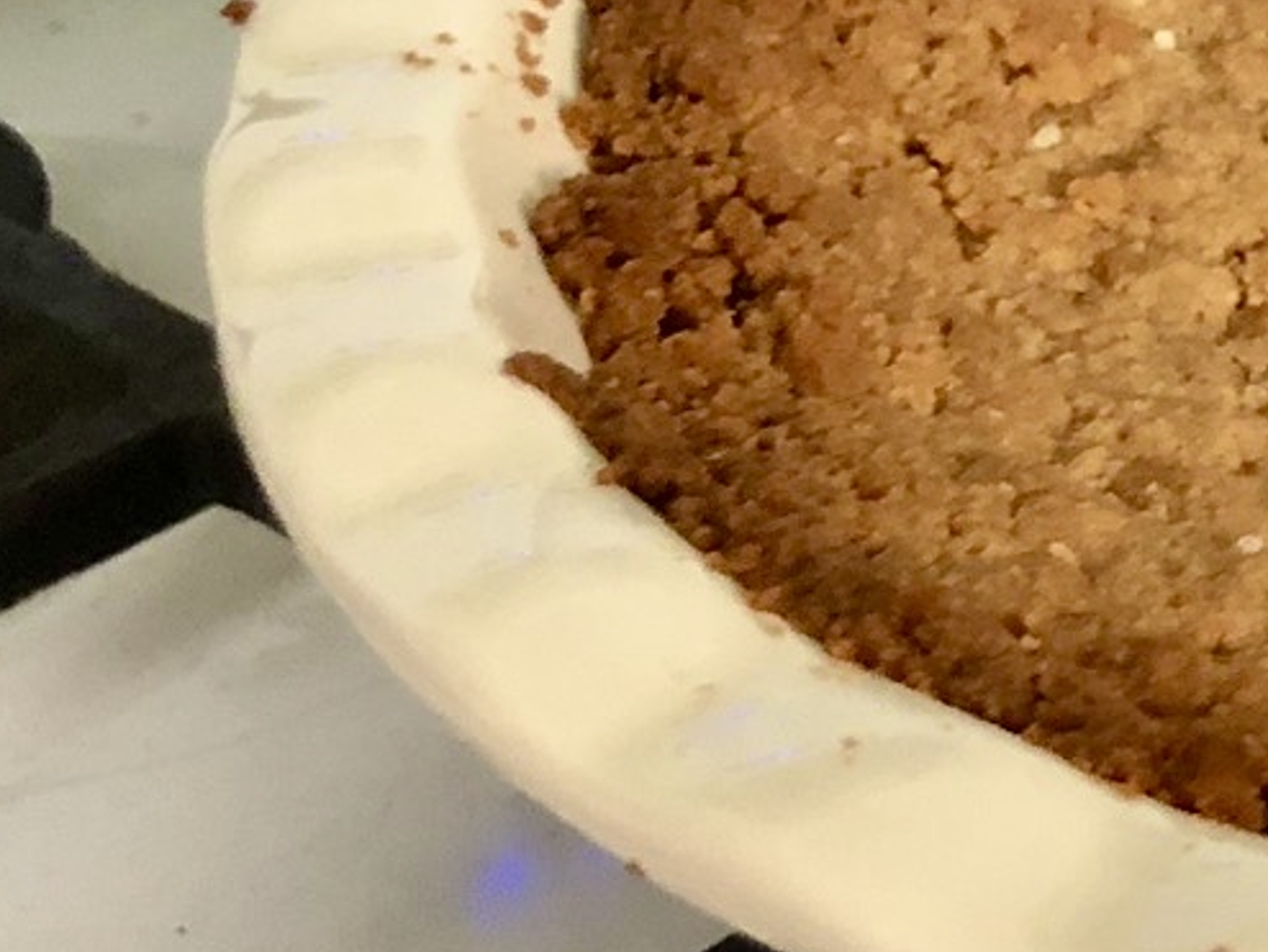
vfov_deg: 12.6
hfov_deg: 14.8
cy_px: 18
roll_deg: -0.5
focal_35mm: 116
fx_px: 4251
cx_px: 2266
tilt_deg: -27.3
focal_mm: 3.99
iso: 100
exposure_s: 1/15
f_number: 1.8
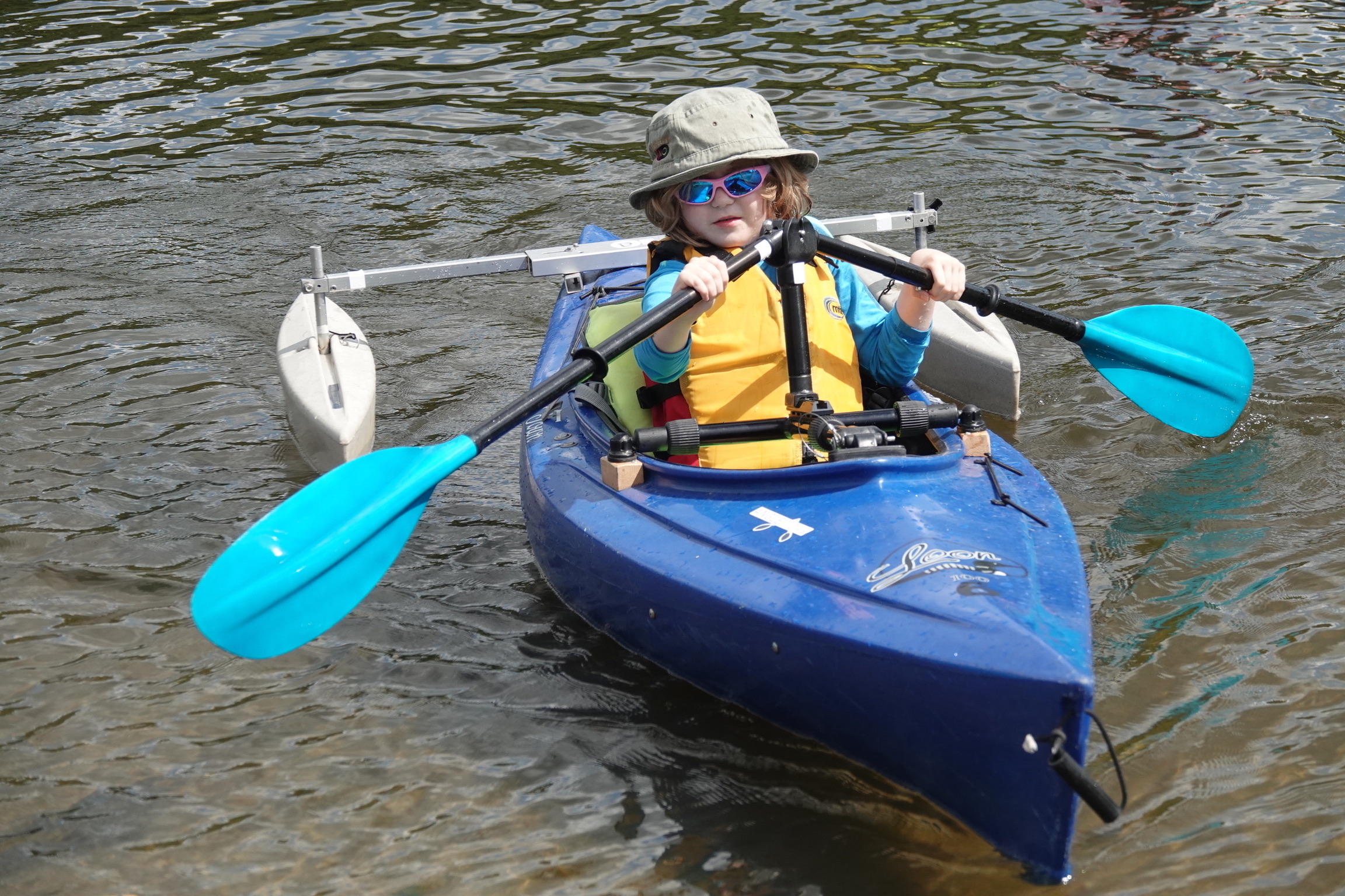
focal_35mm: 135
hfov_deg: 15.2
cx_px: 672
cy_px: 448
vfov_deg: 10.2
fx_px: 5043
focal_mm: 49.51
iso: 320
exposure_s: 1/1000
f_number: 4
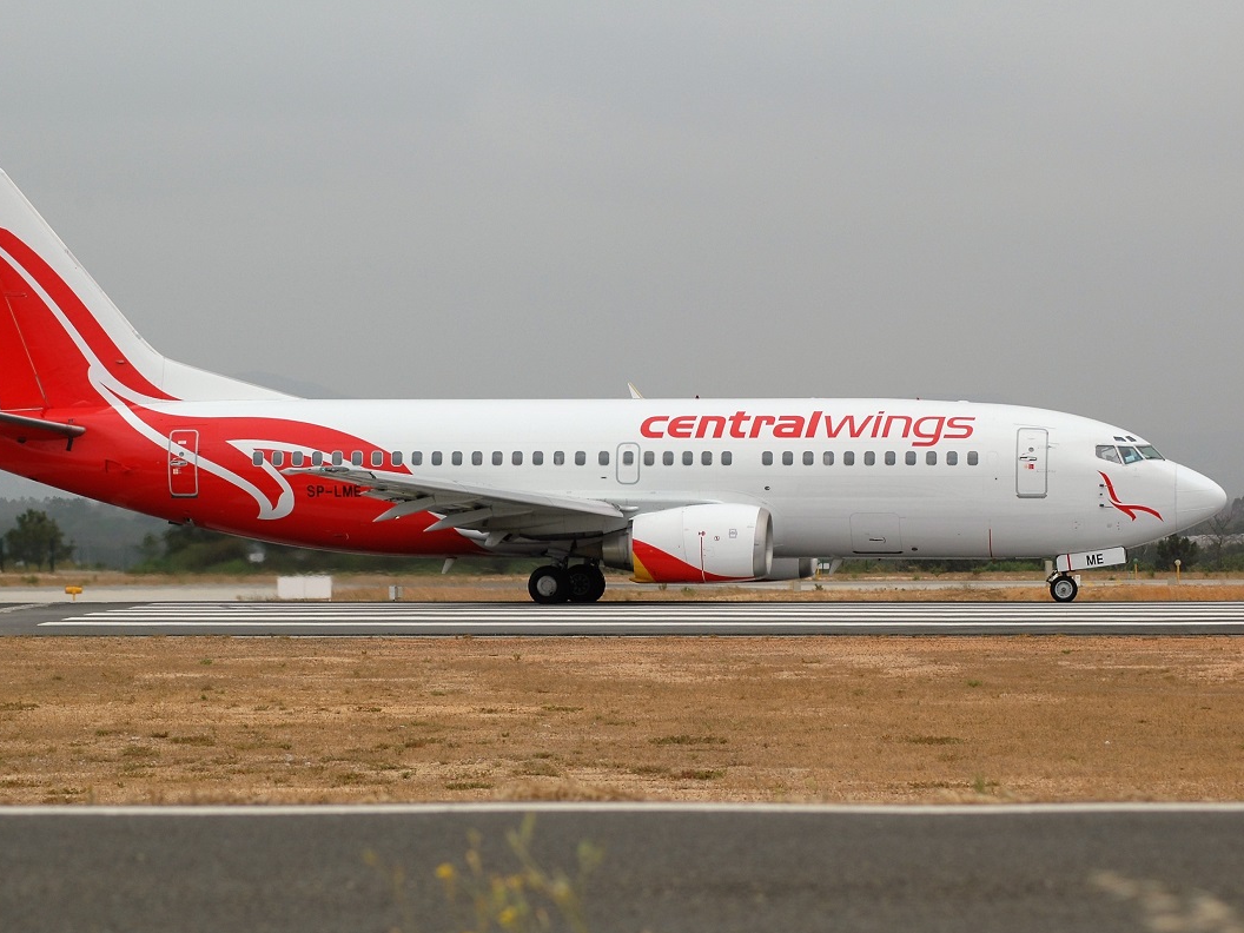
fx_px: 5590
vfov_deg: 9.5
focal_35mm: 156
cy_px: 468
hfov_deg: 12.7
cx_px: 540
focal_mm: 95
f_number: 7.1
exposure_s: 1/800
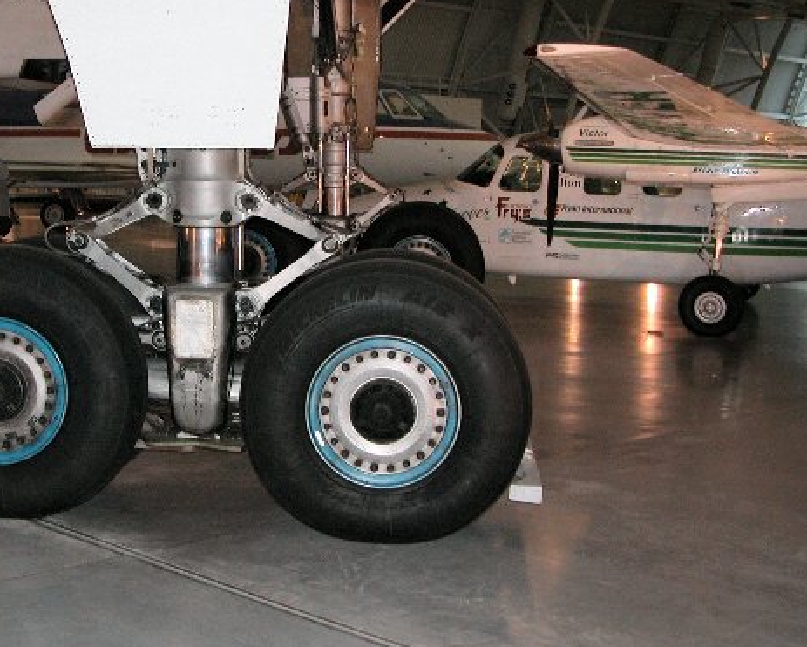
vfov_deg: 25.7
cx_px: 232
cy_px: 237
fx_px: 1410
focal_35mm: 59
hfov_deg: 31.5
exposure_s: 1/60
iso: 200
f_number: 2.8
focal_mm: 9
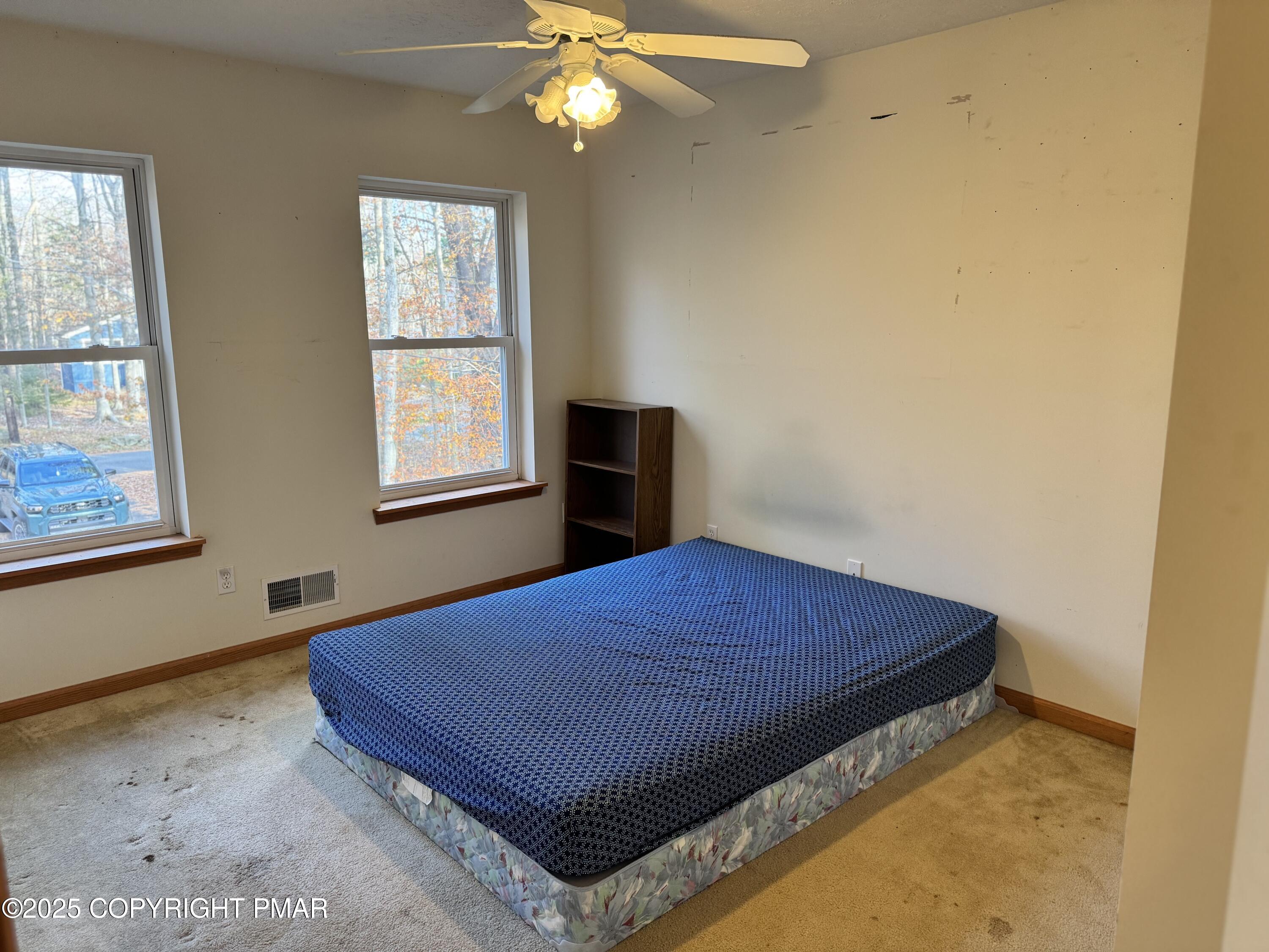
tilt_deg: -10.0
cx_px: 634
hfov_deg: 71.6
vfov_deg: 56.8
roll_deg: +0.5
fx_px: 880
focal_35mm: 24
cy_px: 476
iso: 160
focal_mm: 6.76
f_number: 1.78
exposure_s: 1/60
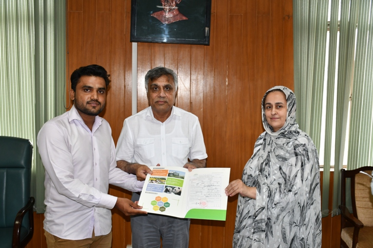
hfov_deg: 48.5
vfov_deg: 33.4
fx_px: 414
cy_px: 124
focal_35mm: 40
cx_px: 186
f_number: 4
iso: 640
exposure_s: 1/60
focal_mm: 27
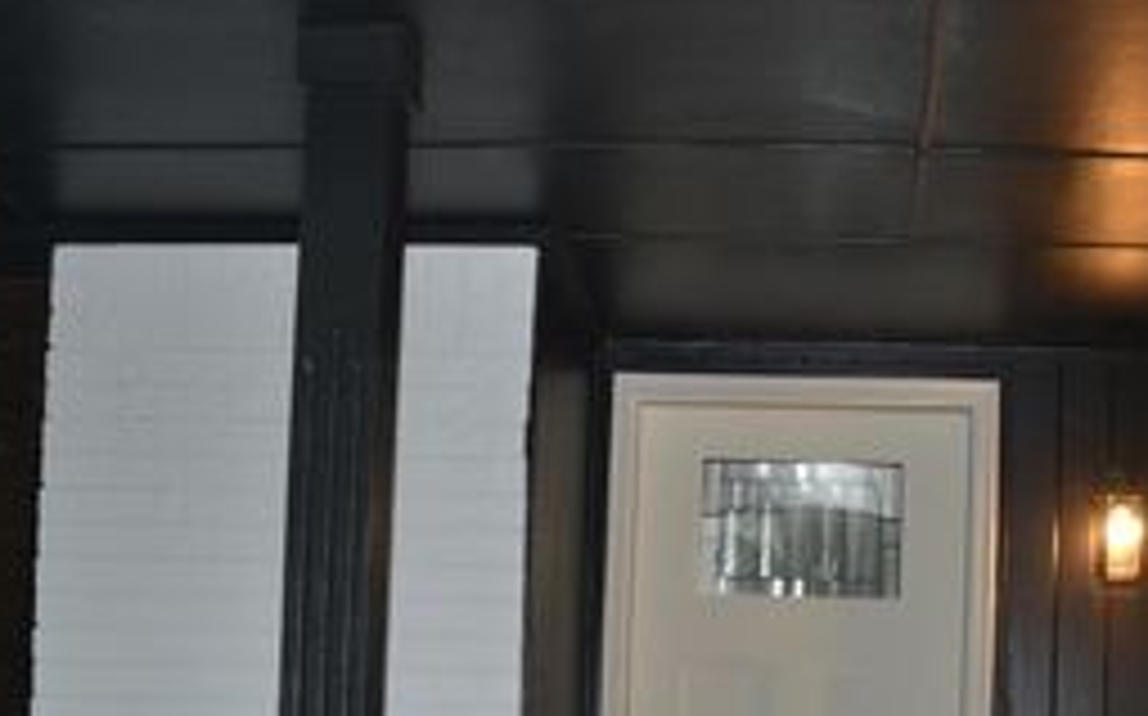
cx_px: 702
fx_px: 1876
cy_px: 718
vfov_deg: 20.9
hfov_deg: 33.9
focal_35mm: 60
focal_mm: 20
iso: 400
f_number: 3.8
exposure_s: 1/60
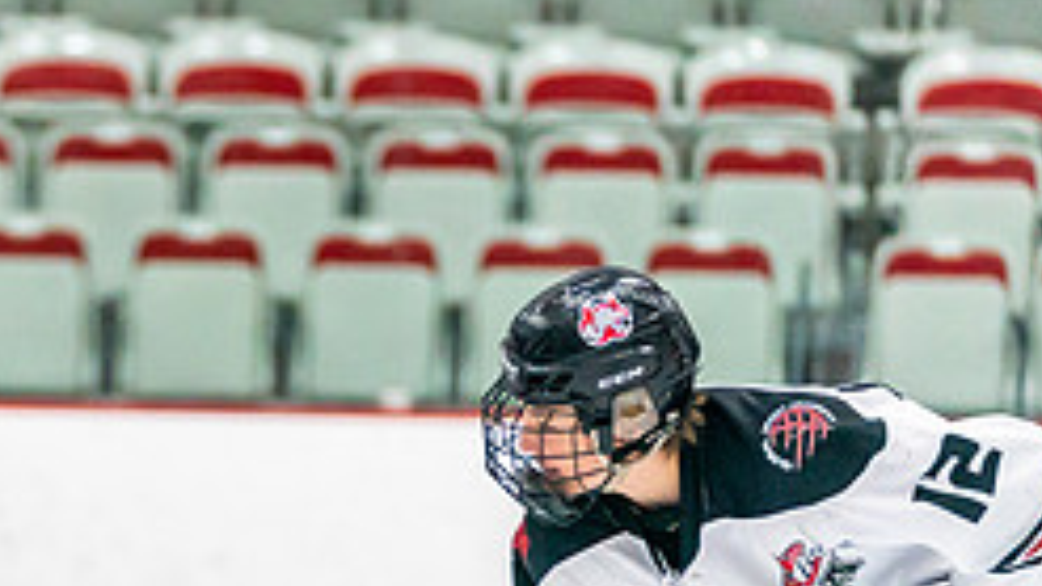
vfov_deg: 3.3
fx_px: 10307
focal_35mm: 373
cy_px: 736
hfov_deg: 5.8
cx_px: 59
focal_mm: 136
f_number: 2.8
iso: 3200
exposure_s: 1/1000
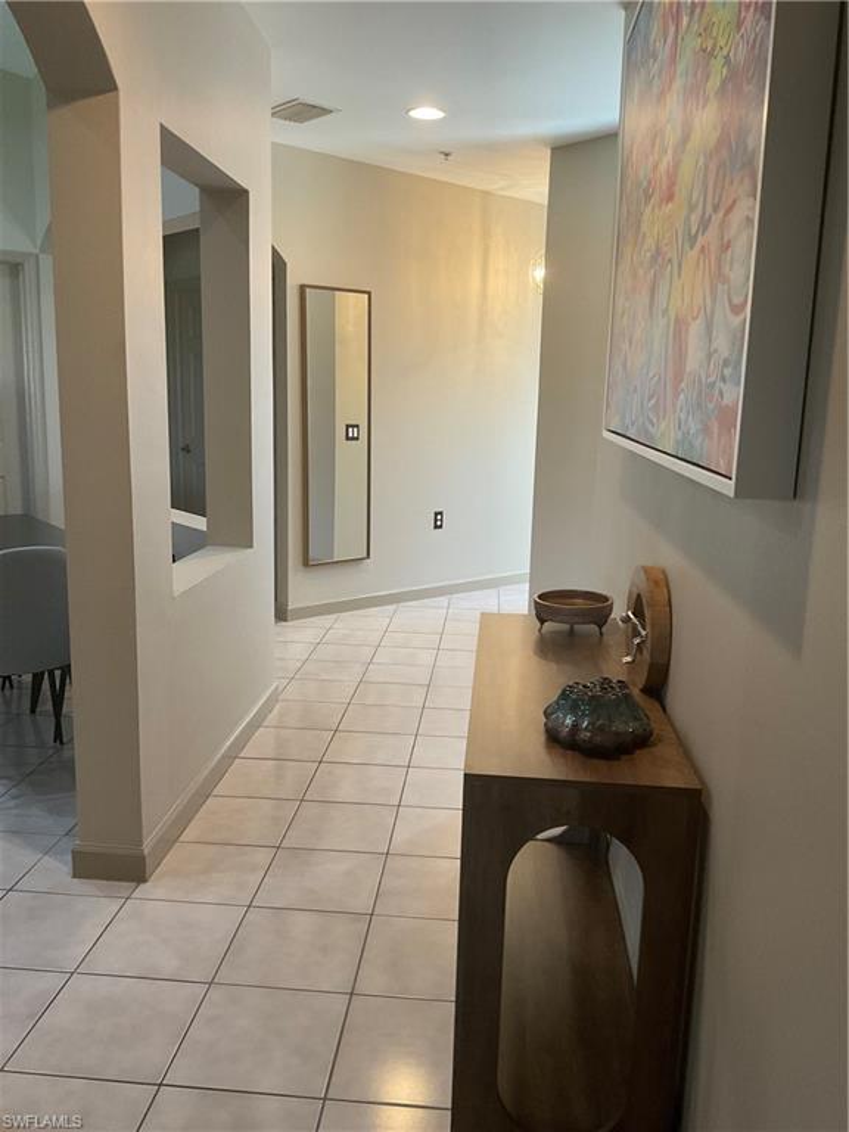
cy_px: 566
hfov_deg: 48.2
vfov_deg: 61.7
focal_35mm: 29
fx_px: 948
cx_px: 424
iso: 80
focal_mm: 3
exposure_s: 1/60
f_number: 1.8
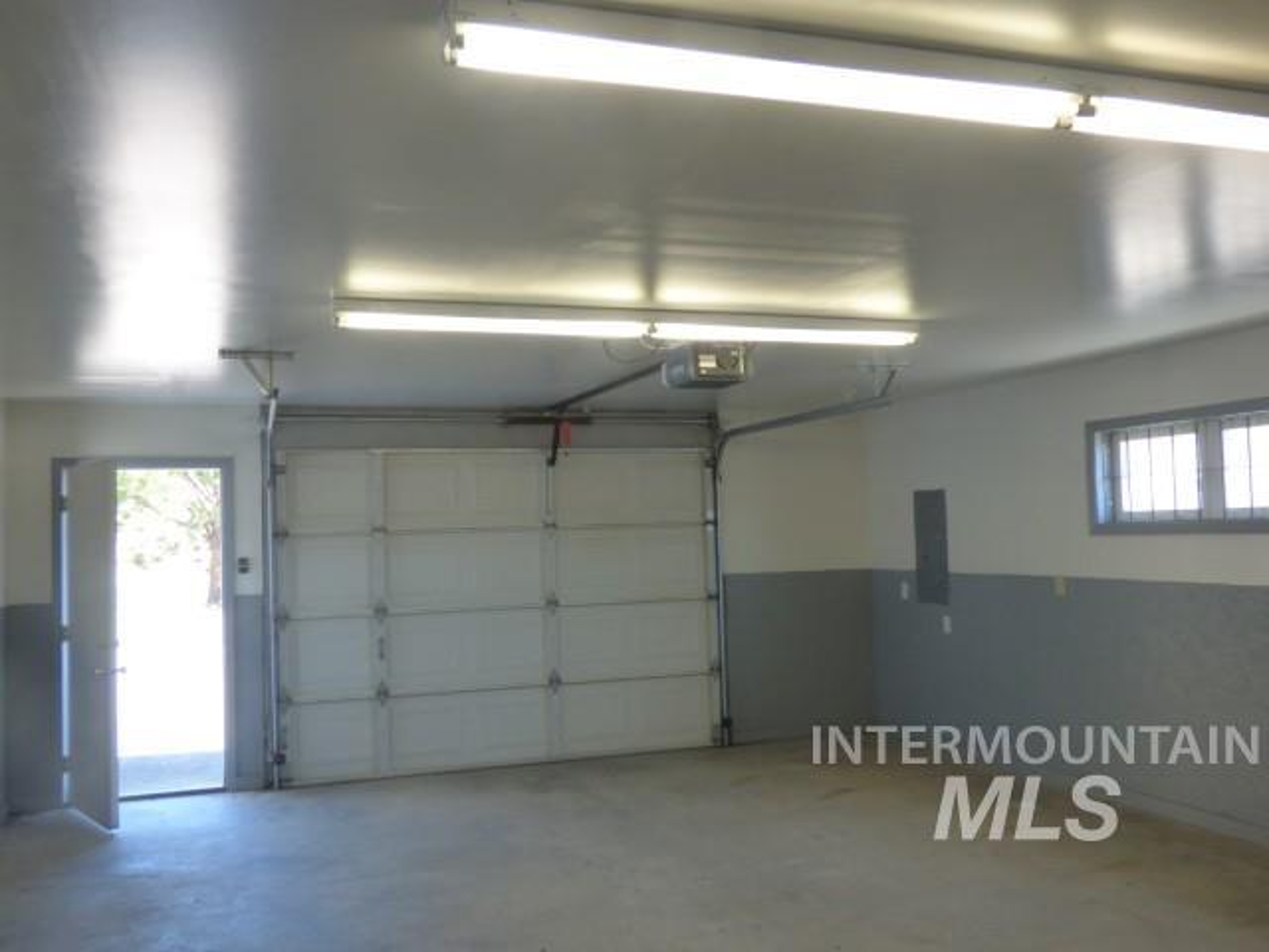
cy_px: 476
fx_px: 1136
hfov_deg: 58.4
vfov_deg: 45.4
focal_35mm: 31
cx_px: 634
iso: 160
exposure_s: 1/40
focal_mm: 5.53
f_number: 3.3
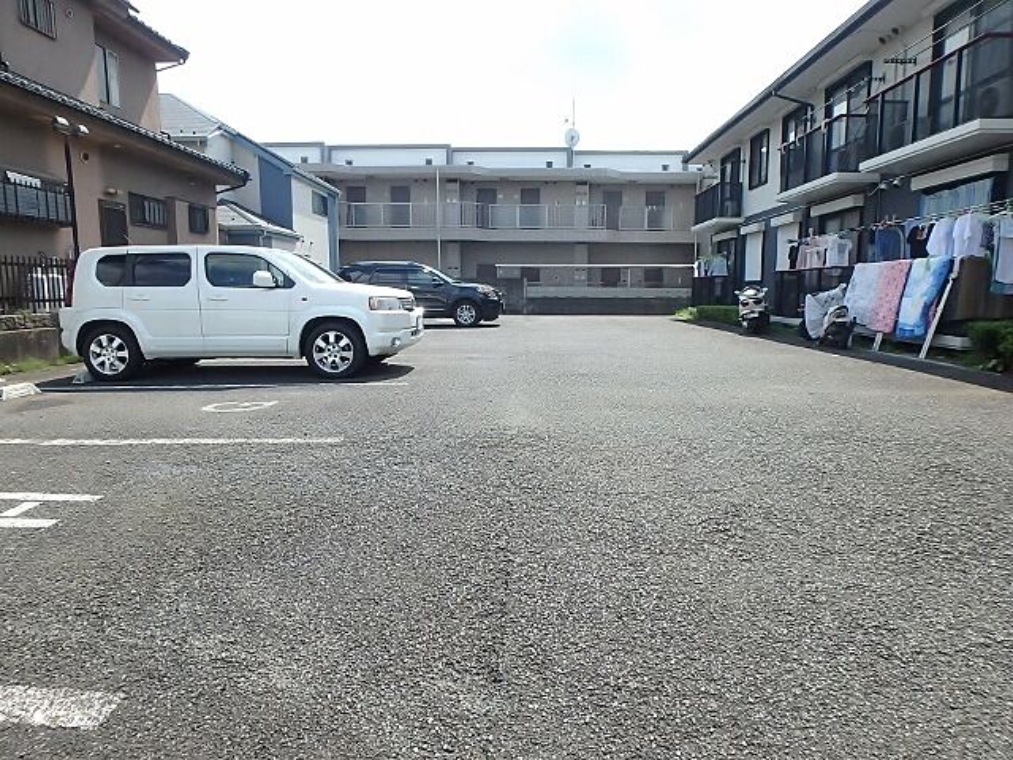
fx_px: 615
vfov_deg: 63.4
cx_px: 506
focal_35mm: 21
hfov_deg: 79.0
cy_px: 380
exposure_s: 1/640
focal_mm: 3.7
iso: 125
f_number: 3.5
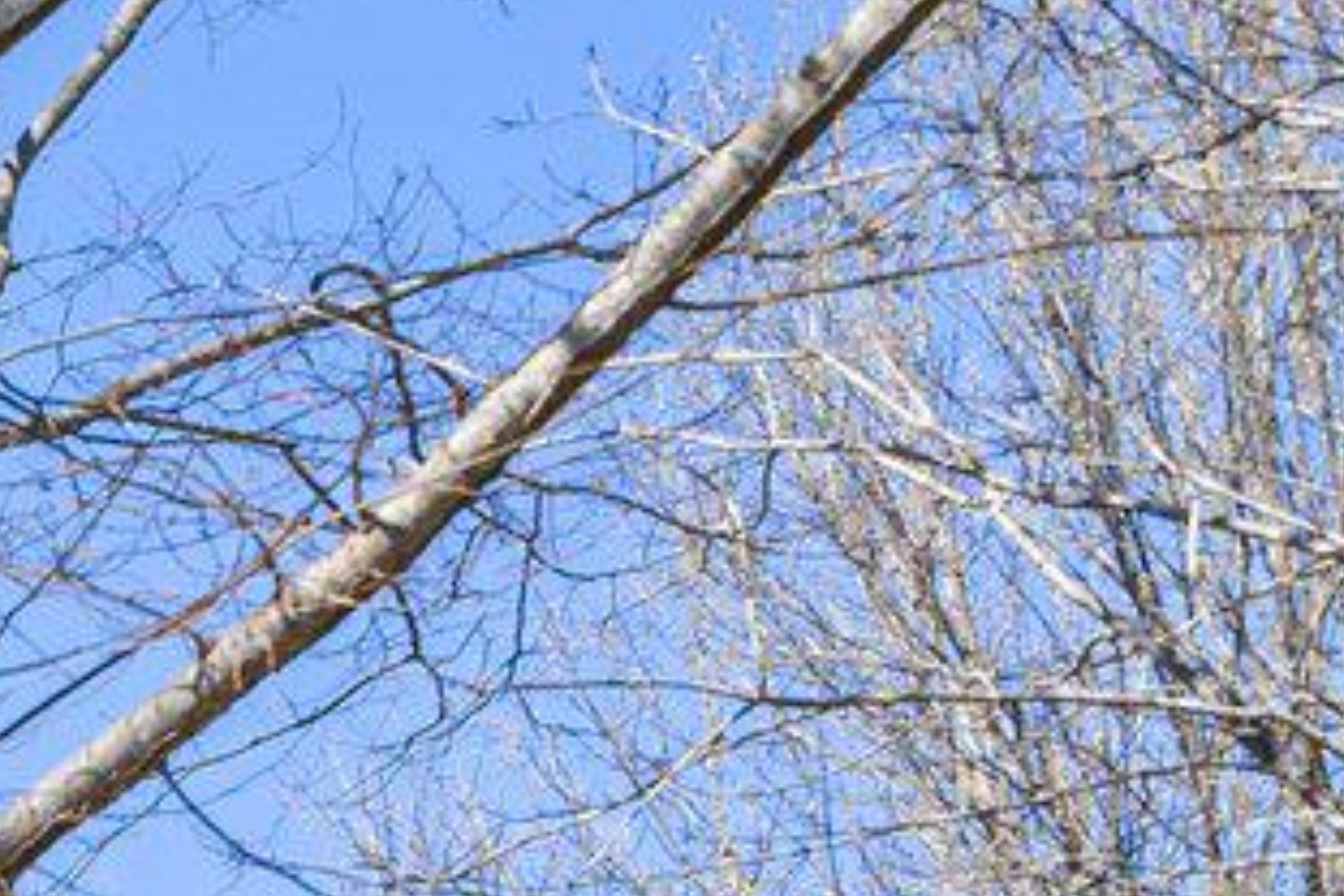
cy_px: 2910
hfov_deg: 7.7
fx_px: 8586
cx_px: -2869
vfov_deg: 5.5
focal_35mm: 230
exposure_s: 1/500
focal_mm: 35
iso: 250
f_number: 8
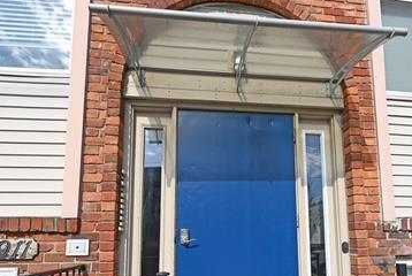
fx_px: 287
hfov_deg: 71.0
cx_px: 238
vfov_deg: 49.4
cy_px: 207
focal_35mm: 25
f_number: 7.1
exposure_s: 1/400
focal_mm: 14
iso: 100
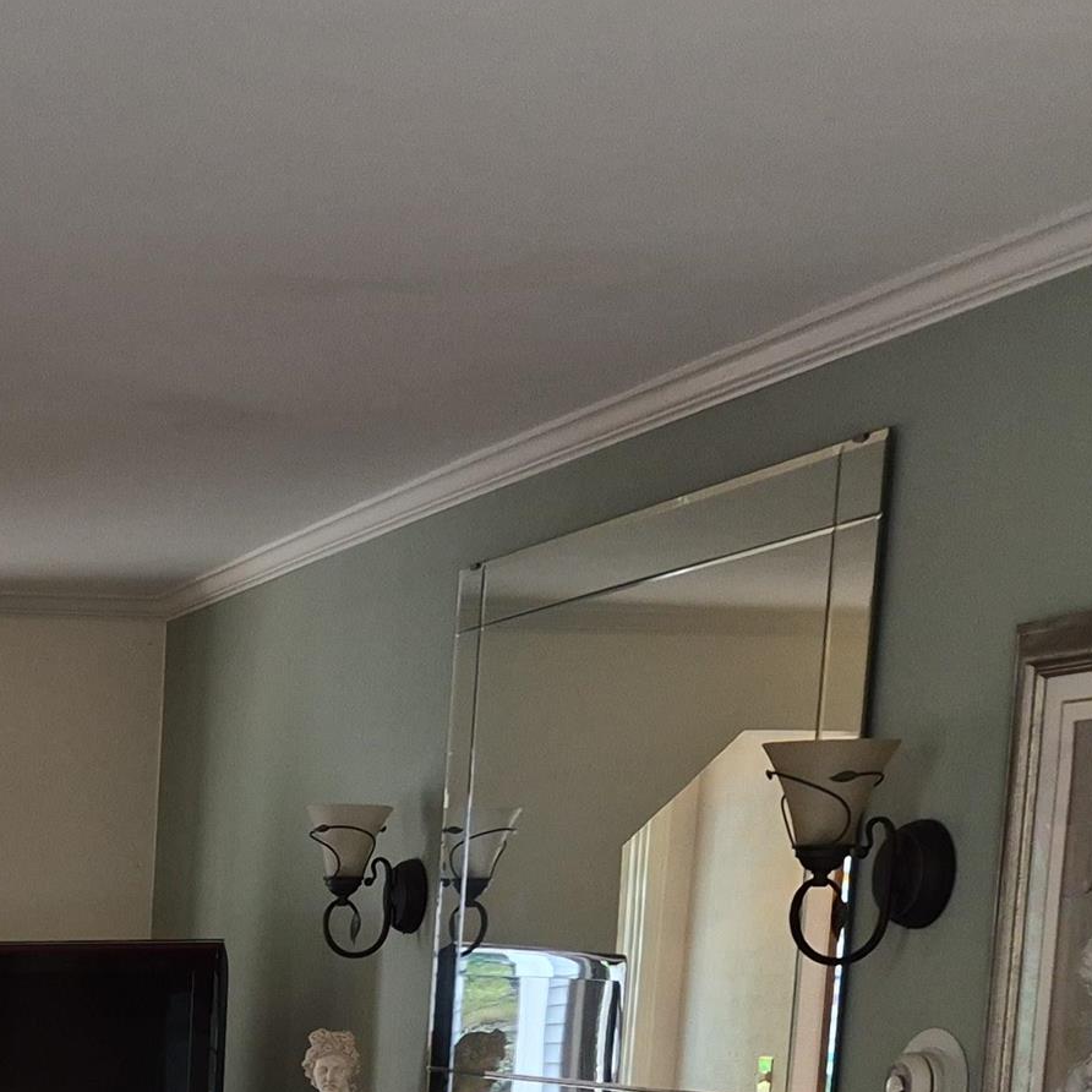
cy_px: 1360
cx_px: -264
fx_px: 2498
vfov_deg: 22.4
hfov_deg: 22.5
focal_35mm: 70
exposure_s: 1/120
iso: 250
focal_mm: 5.4
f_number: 1.8
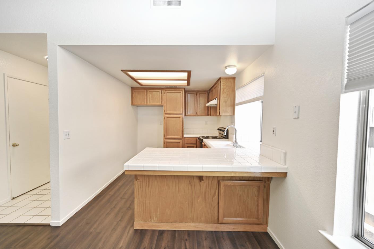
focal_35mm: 15
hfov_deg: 100.4
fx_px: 156
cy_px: 124
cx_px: 182
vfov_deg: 77.2
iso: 200
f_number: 4
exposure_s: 1/60
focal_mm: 14
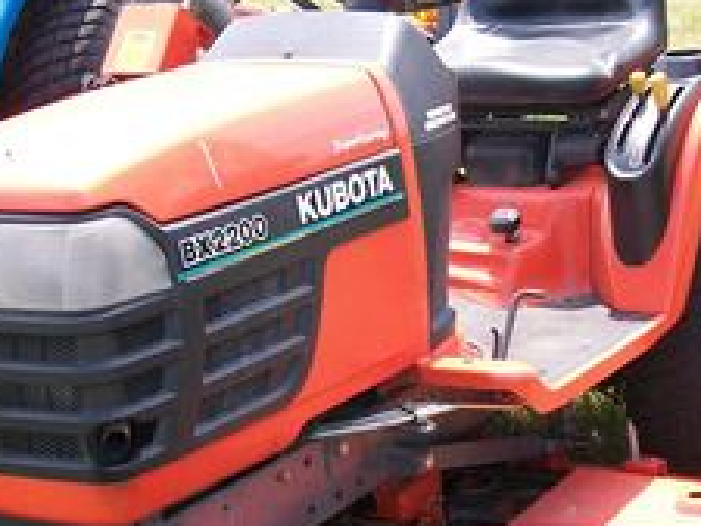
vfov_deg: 16.9
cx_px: 377
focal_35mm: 87
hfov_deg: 22.5
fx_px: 1763
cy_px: 349
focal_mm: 6
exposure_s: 1/400
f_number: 2.7
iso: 80
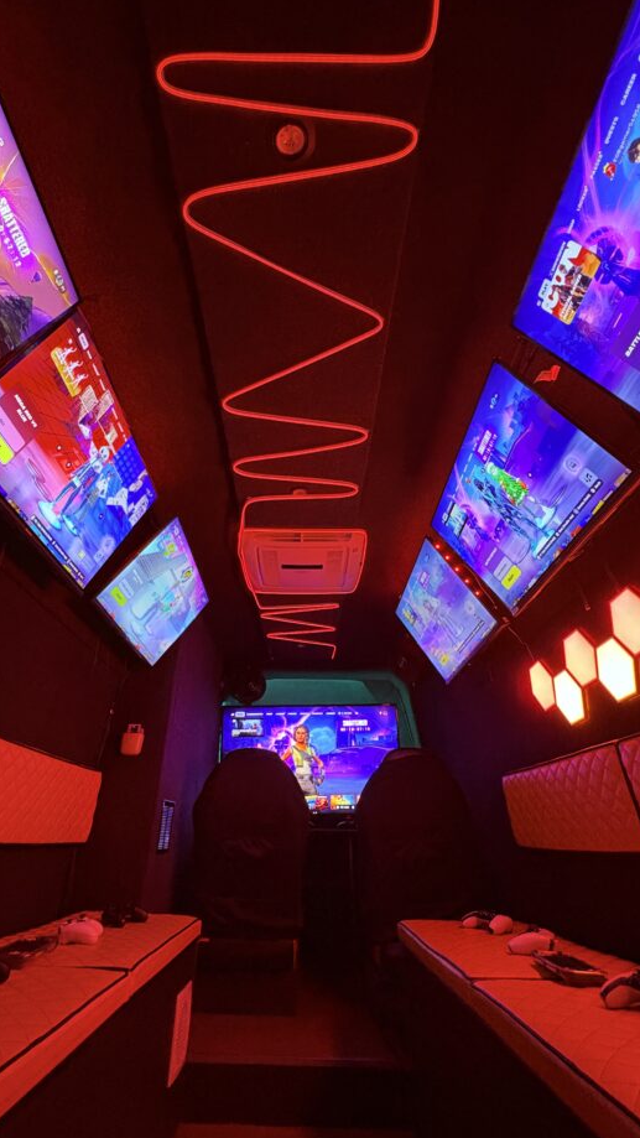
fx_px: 513
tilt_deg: +30.4
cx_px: 293
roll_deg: -0.3
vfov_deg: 95.9
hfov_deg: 63.8
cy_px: 562
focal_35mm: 17
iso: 800
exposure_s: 1/43
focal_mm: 2.22
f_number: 2.2
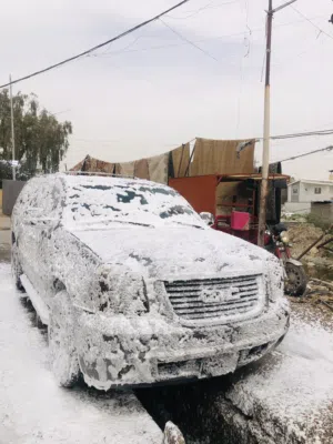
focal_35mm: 28
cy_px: 222
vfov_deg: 63.4
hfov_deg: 49.7
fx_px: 359
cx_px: 166
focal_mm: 4
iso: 20
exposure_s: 1/3436
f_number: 1.8
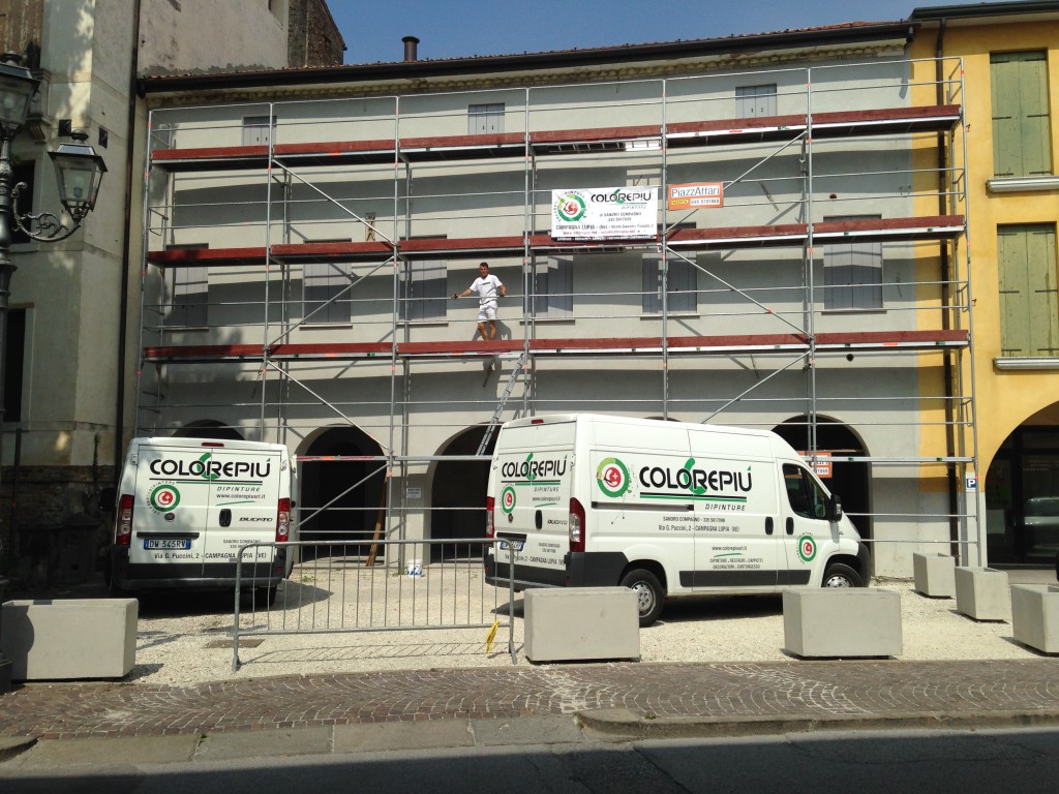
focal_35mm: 33
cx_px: 530
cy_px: 397
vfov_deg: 42.9
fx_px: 1010
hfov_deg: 55.4
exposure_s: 1/2710
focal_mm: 4.12
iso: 50
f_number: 2.4
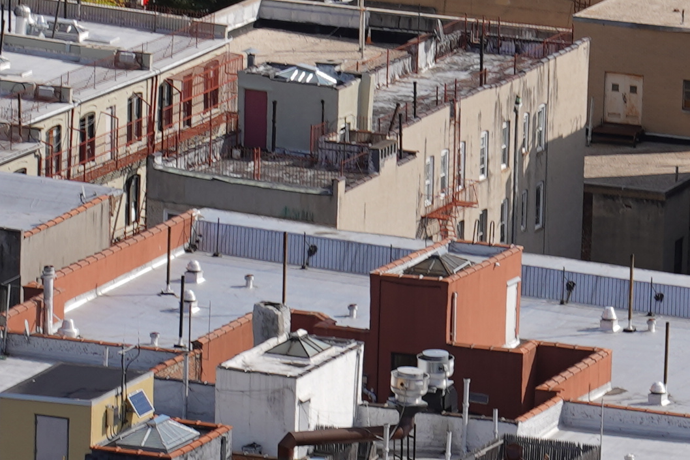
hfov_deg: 5.2
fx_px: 7607
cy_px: 567
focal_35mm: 397
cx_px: 663
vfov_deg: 3.5
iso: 50
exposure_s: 1/125
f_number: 8
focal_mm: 70
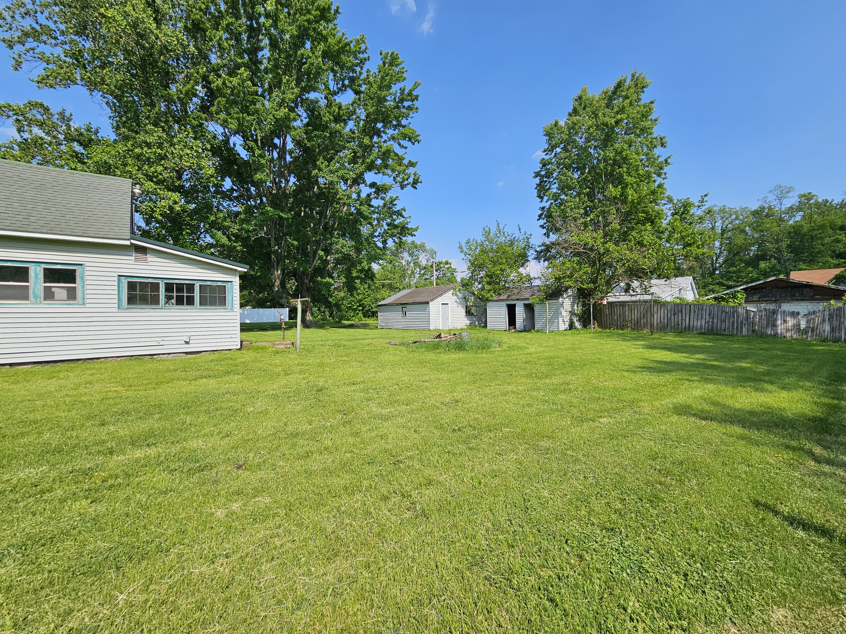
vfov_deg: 89.9
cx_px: 423
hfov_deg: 106.2
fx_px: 318
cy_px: 317
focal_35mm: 13
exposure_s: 1/2737
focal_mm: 2.2
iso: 50
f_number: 2.2
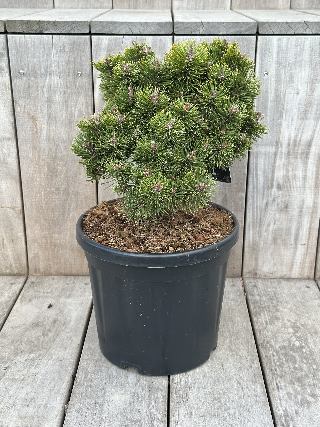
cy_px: 214
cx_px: 160
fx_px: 592
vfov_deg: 39.7
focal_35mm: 48
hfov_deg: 30.3
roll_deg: +0.3
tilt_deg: -19.9
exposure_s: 1/464
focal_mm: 6.86
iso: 64
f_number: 1.78
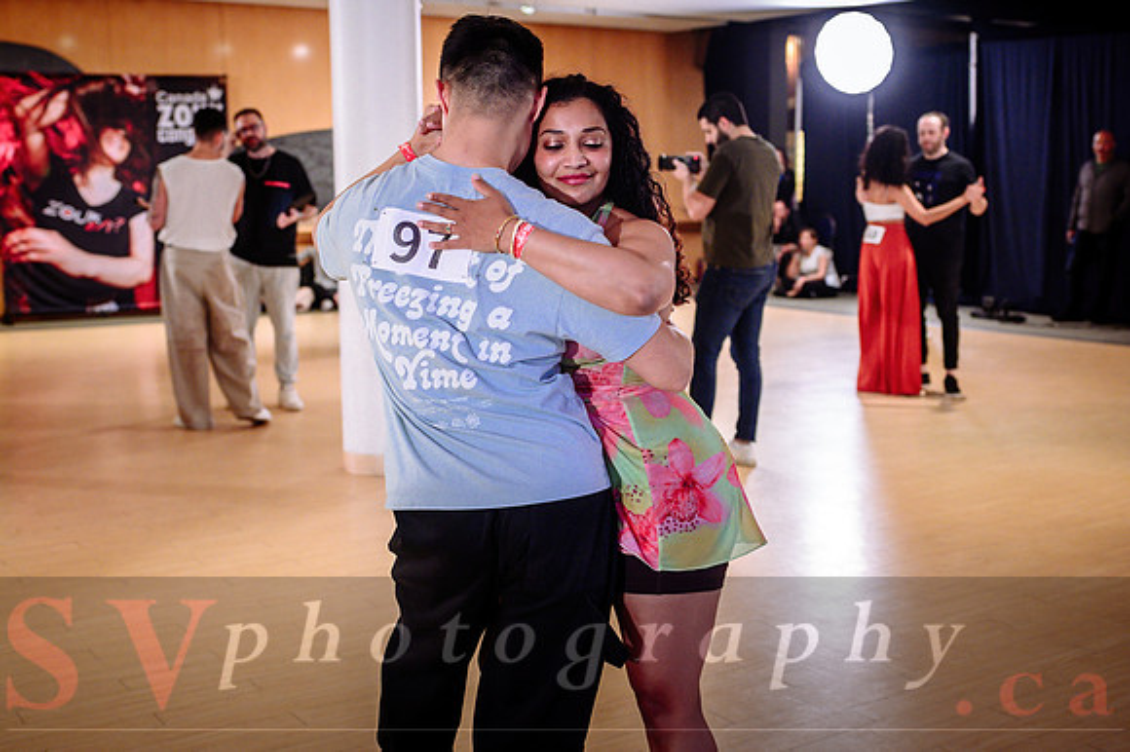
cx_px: 565
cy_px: 376
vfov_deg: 31.9
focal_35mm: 42
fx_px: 1318
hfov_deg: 46.4
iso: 1250
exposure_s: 1/320
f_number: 2
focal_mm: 28
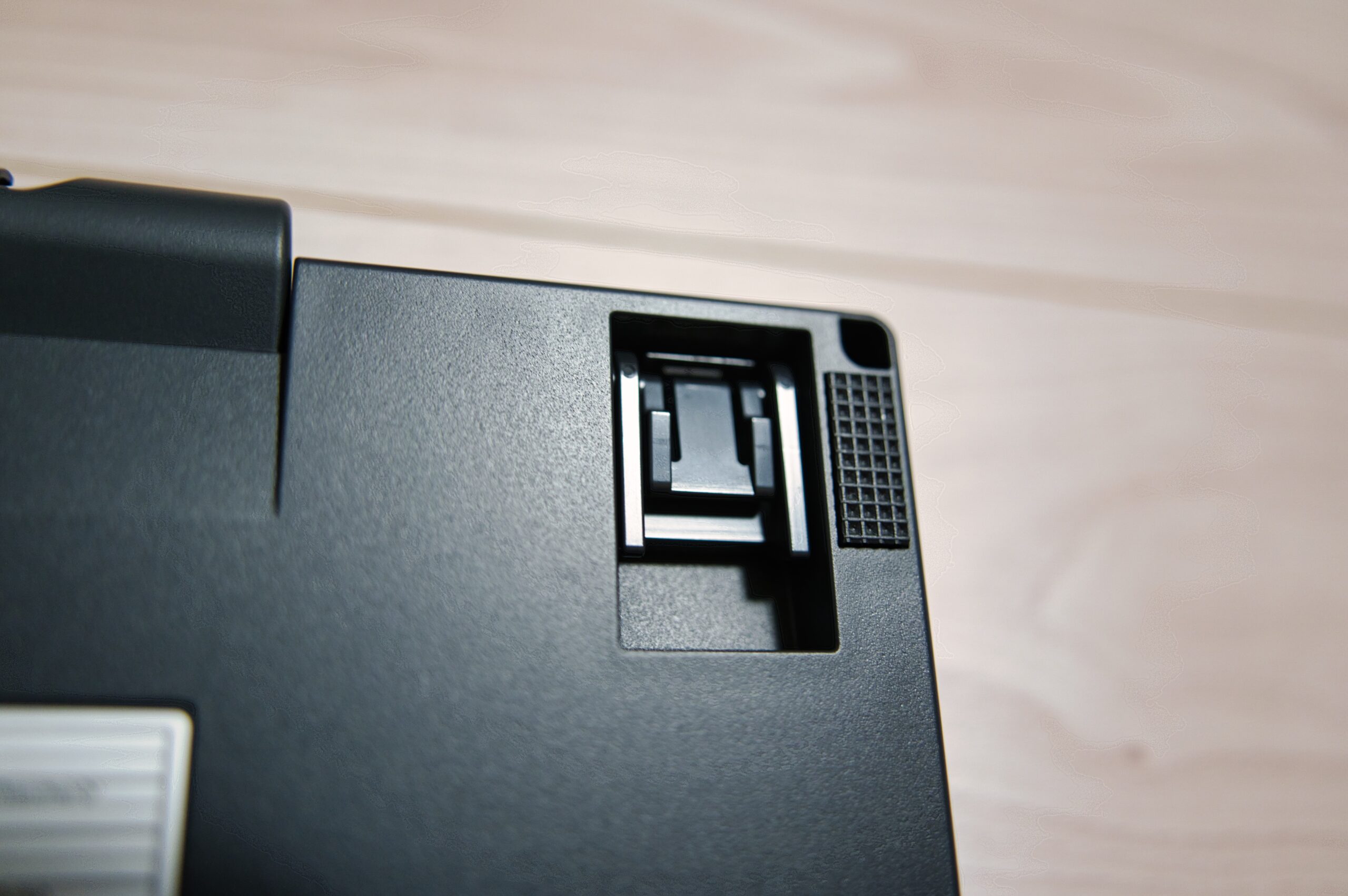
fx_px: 1160
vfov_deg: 42.3
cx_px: 674
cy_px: 448
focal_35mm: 31
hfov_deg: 60.3
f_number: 3.2
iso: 1000
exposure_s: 1/100
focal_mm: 31
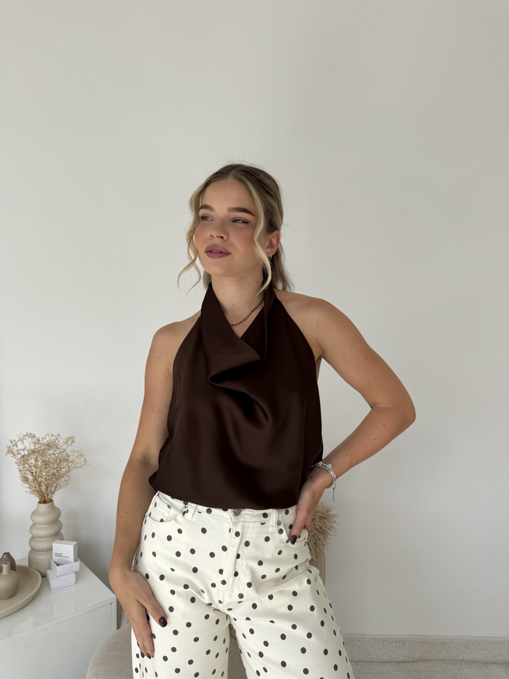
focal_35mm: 24
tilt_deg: -0.7
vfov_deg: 71.6
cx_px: 254
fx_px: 471
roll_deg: -0.6
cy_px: 340
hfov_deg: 56.8
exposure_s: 1/1005
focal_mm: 6.76
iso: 80
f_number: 1.78
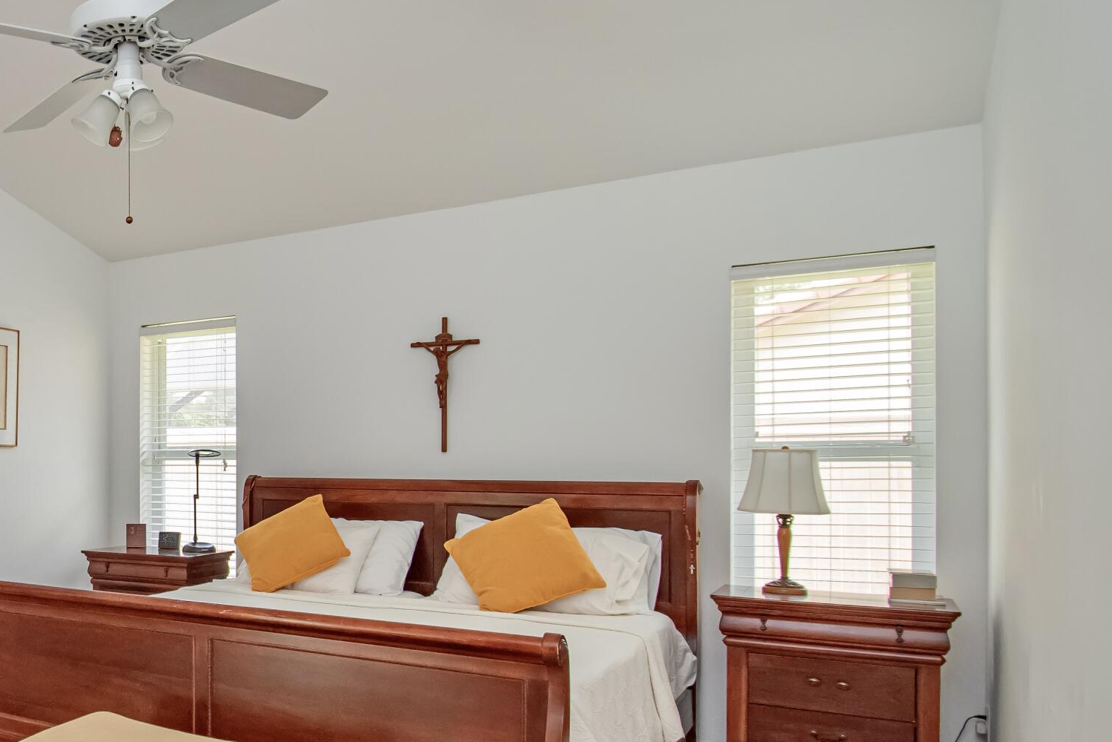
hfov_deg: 52.1
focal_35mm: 30
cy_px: 460
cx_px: 54
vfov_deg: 43.3
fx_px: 927
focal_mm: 10
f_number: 5.6
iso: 720
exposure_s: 1/125
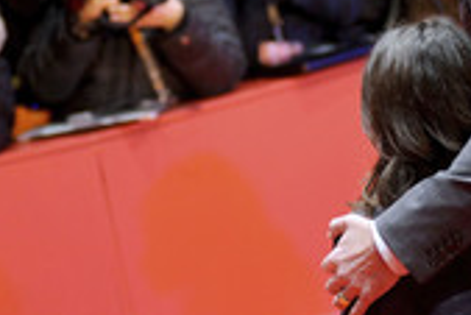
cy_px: 61
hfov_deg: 9.7
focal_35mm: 213
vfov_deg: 6.5
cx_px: 265
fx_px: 2789
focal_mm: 80
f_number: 2.8
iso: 2000
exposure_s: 1/320
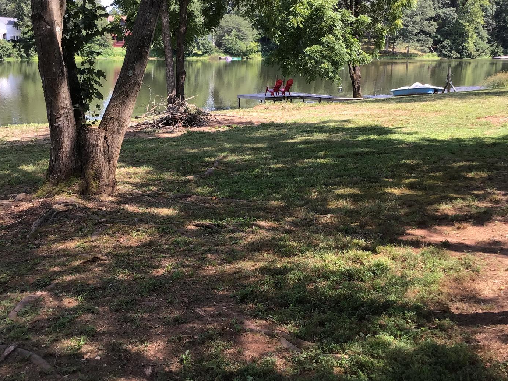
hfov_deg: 41.2
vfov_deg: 31.5
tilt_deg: -10.9
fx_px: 675
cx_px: 222
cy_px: 176
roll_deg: +0.0
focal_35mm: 46
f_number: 2.4
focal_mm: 3.3
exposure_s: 1/233
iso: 25
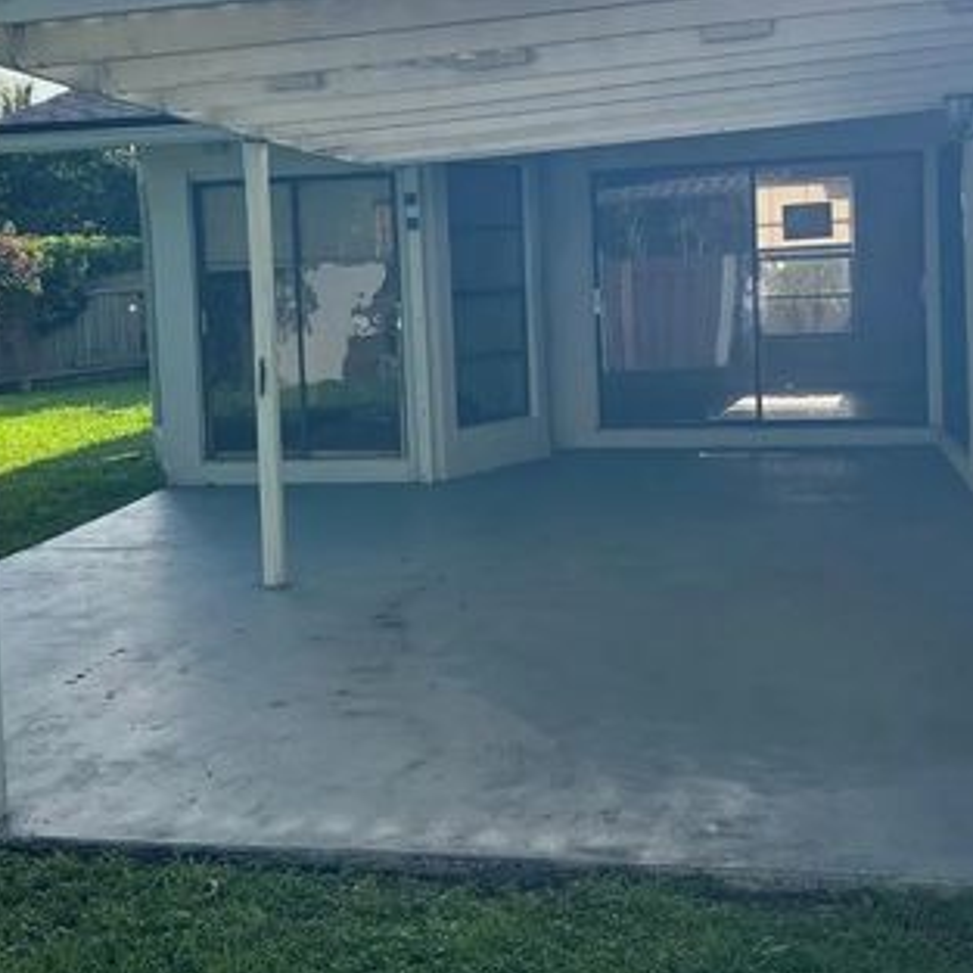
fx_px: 1495
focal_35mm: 47
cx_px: 376
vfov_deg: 35.8
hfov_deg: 35.9
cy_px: 342
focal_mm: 5.7
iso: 50
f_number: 1.5
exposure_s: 1/3460
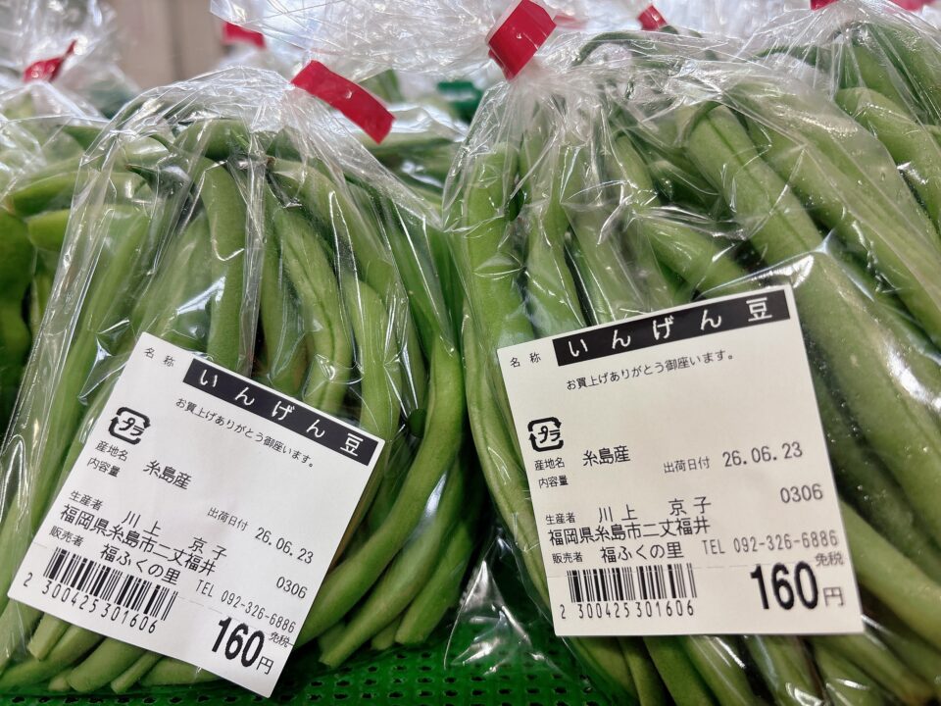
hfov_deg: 67.3
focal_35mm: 26
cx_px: 470
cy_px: 353
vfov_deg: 53.1
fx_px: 707
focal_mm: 5.96
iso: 80
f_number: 1.6
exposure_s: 1/60
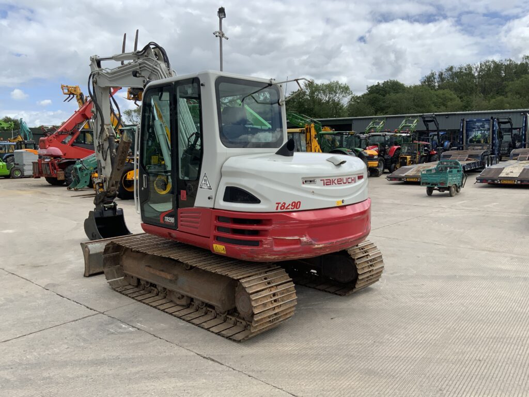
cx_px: 264
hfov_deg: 61.7
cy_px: 198
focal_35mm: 29
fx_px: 443
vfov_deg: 48.2
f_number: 1.8
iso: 20
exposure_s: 1/2058
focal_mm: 3
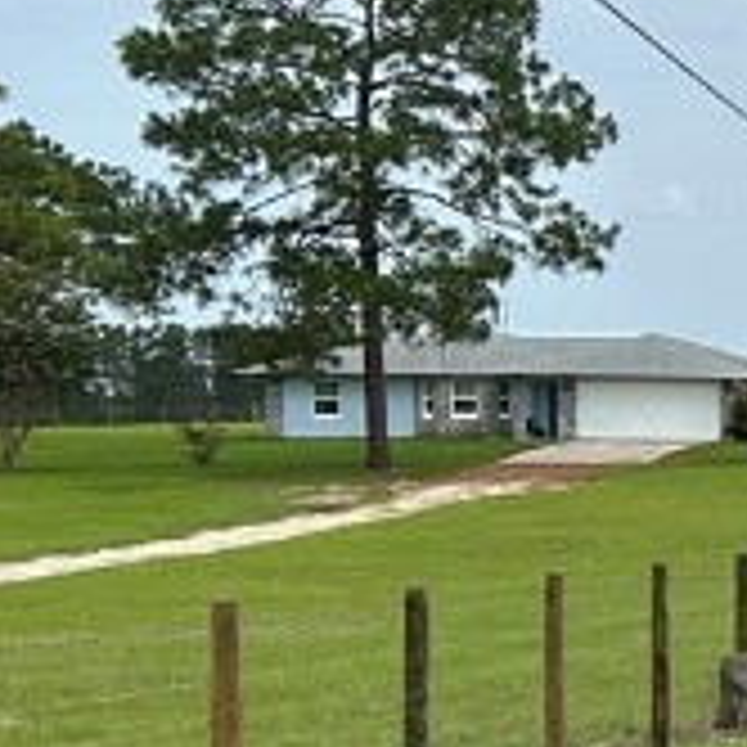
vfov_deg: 12.3
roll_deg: -0.6
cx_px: 2223
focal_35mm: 142
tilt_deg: -0.4
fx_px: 3467
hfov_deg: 9.6
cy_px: 504
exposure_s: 1/5587
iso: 50
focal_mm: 5.7
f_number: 1.5
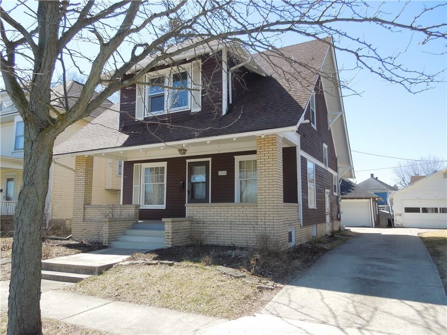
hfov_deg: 69.4
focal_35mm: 25
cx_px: 224
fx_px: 323
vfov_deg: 54.9
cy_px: 168
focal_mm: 4.5
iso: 100
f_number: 3.3
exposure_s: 1/400
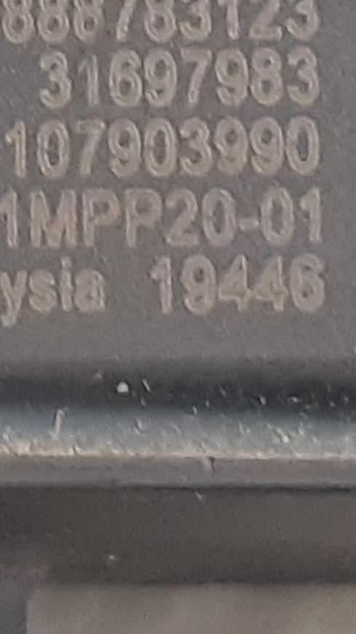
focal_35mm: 67
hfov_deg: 16.7
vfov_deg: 30.4
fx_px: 1125
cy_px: 90
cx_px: -147
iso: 250
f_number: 1.7
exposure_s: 1/25
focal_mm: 3.93
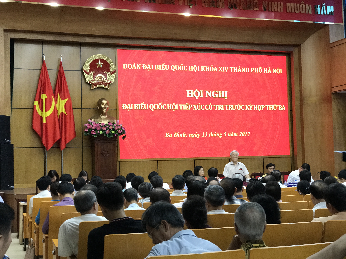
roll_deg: +1.5
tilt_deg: +3.9
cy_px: 130
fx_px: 570
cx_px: 173
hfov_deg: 33.8
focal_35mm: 57
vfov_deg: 25.7
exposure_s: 1/50
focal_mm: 6.6
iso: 200
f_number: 2.8
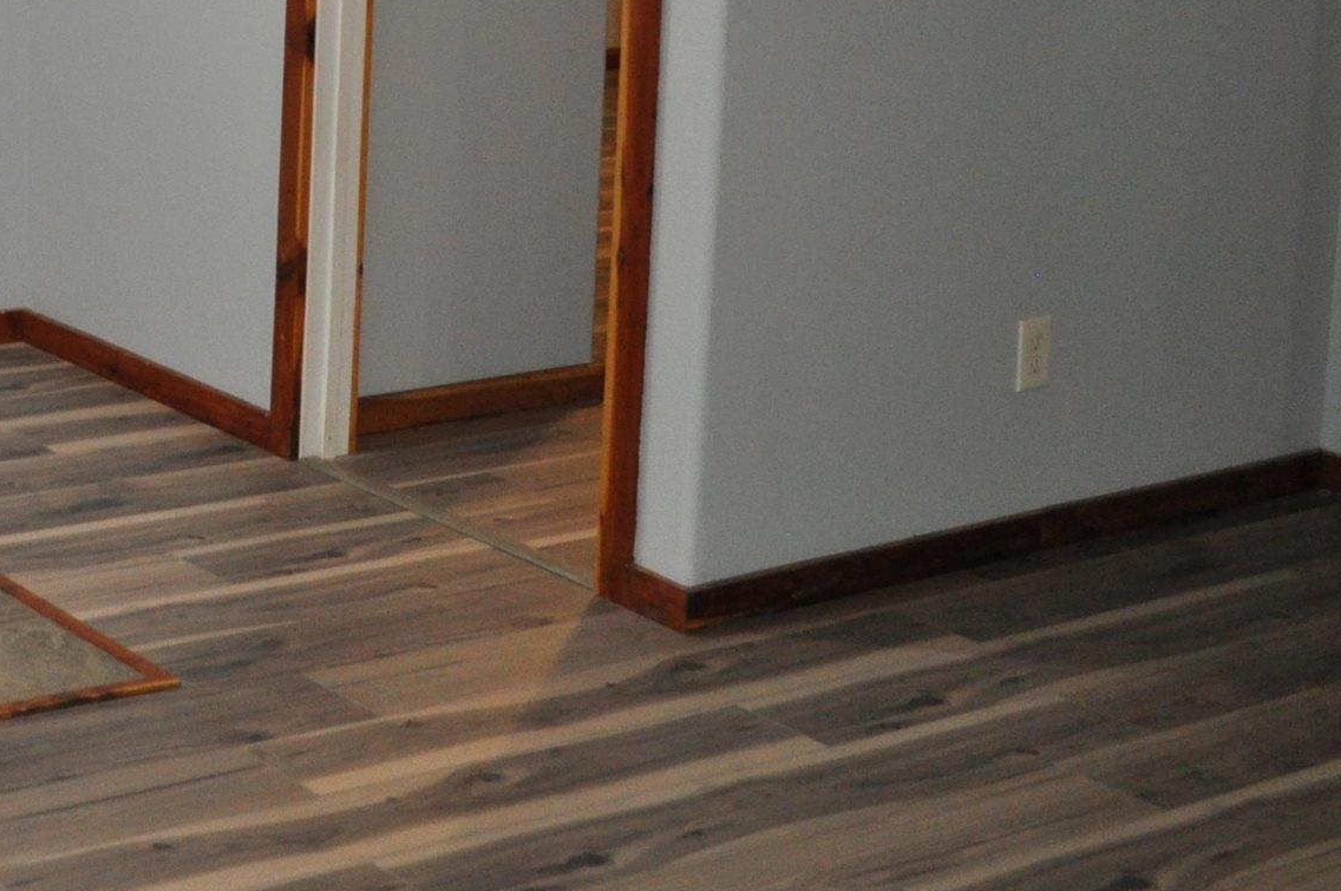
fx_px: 2716
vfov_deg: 17.9
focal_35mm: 73
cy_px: -96
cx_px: -204
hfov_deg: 25.3
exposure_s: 1/80
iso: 800
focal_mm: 18
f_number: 3.5
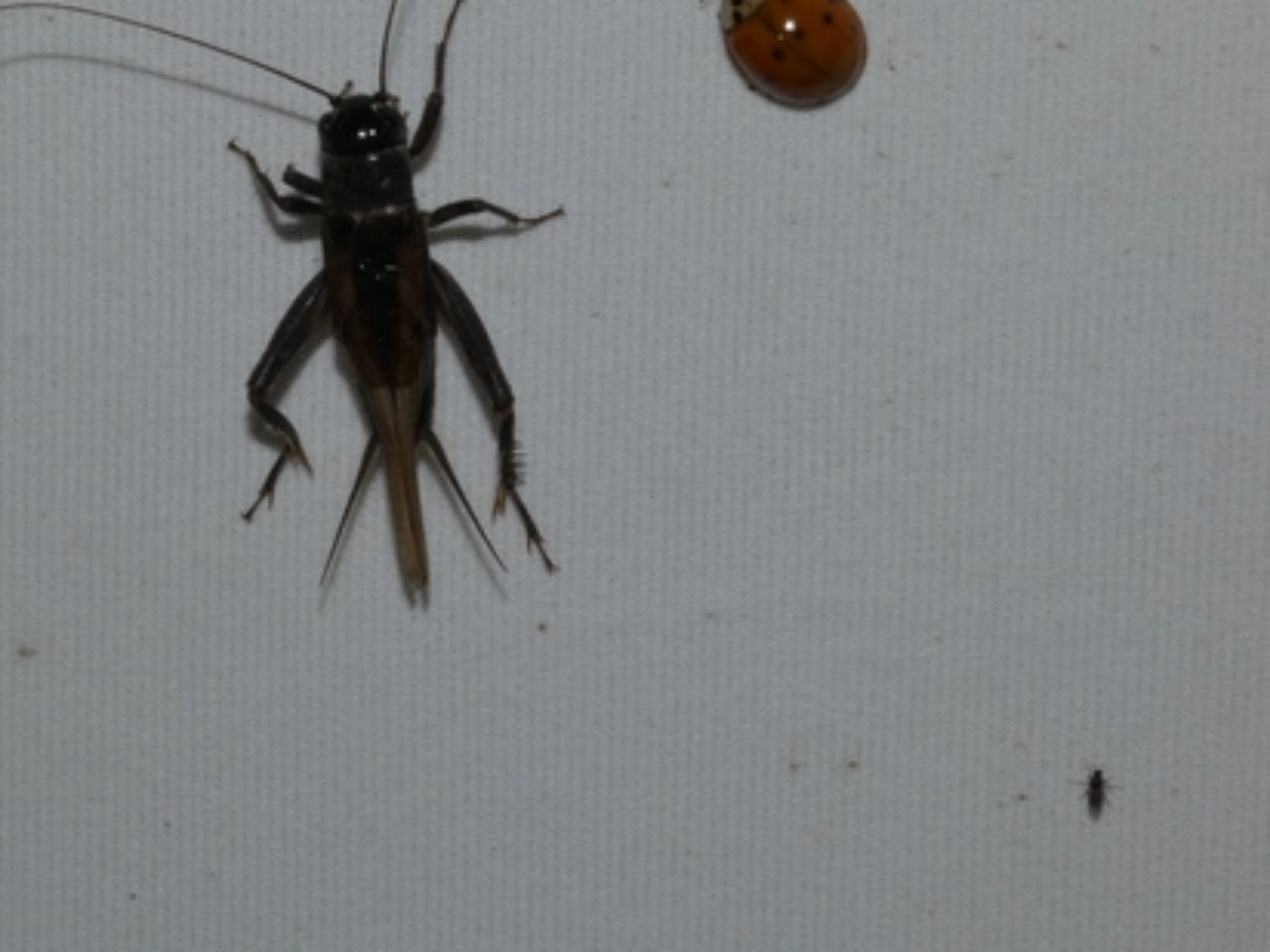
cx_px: 432
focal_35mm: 194
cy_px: 308
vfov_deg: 7.7
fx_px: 7118
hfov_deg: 10.2
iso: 80
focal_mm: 22.4
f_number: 8
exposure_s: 1/400
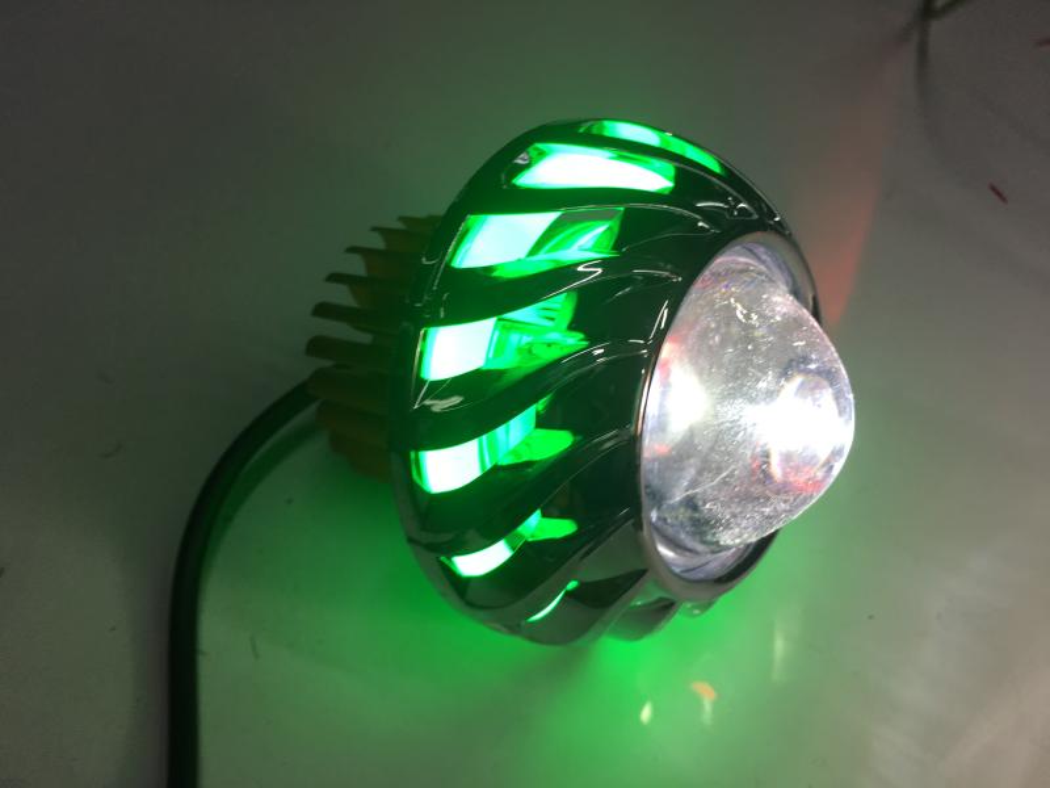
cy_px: 394
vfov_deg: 48.2
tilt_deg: -49.7
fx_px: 880
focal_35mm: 29
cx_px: 525
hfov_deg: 61.7
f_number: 2.2
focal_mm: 4.15
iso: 32
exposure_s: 1/120
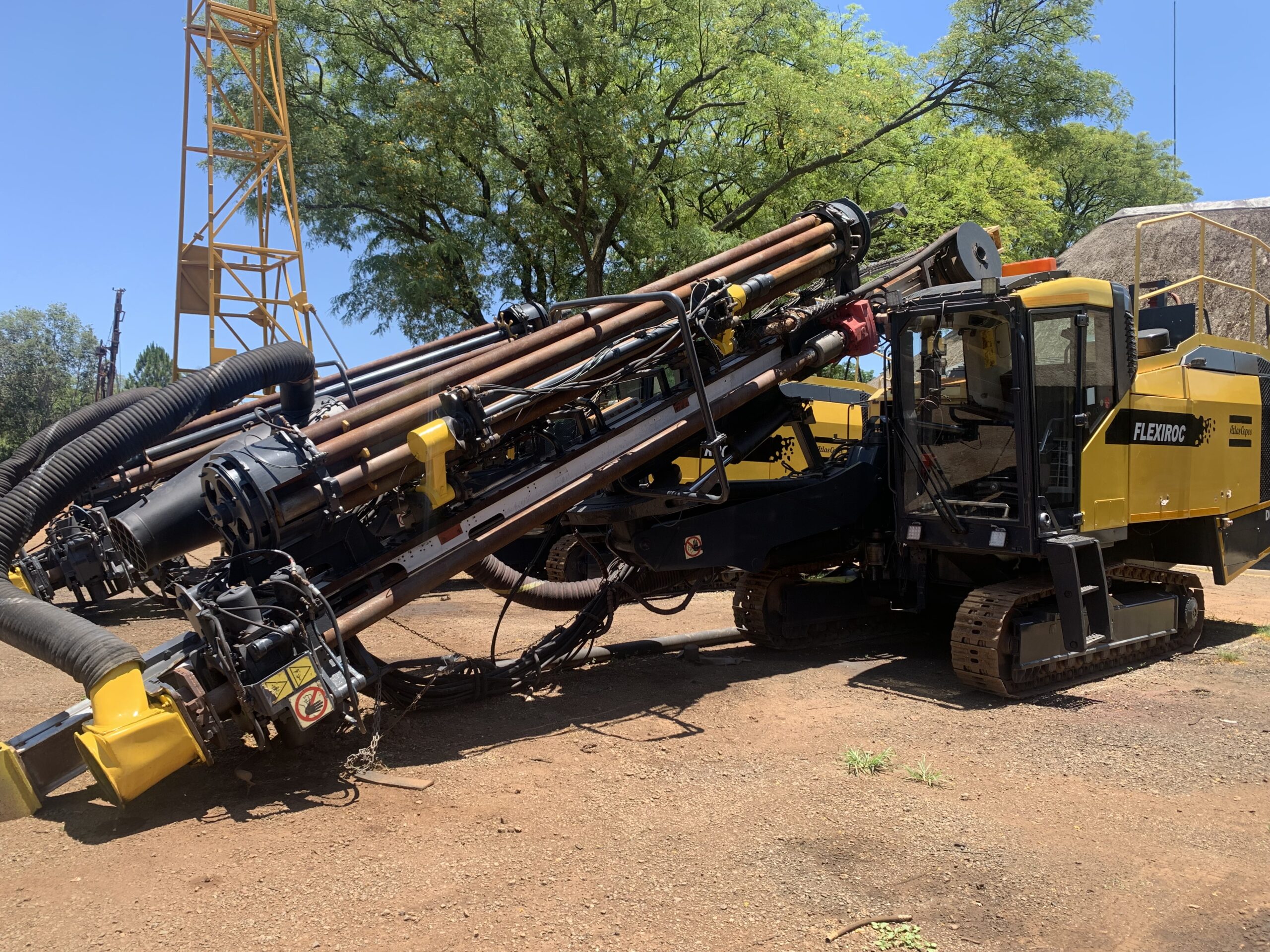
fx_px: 954
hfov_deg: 67.3
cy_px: 476
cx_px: 635
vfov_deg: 53.1
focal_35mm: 26
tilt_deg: -0.5
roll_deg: -0.1
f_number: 1.8
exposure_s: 1/903
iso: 25
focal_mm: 4.25
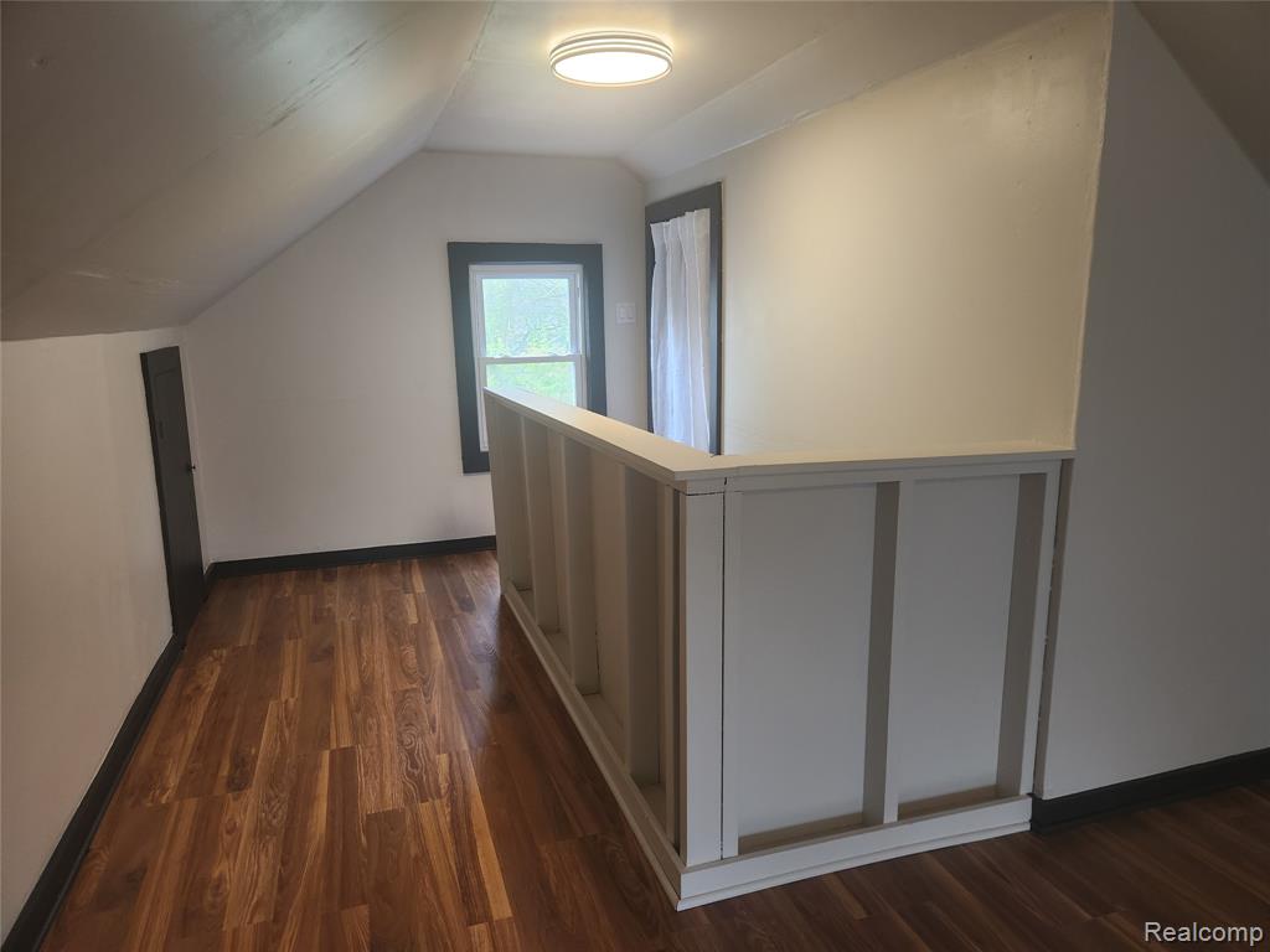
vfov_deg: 58.9
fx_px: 844
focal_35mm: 23
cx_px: 635
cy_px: 476
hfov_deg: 73.9
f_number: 1.8
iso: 200
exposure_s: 1/120
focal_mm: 5.4
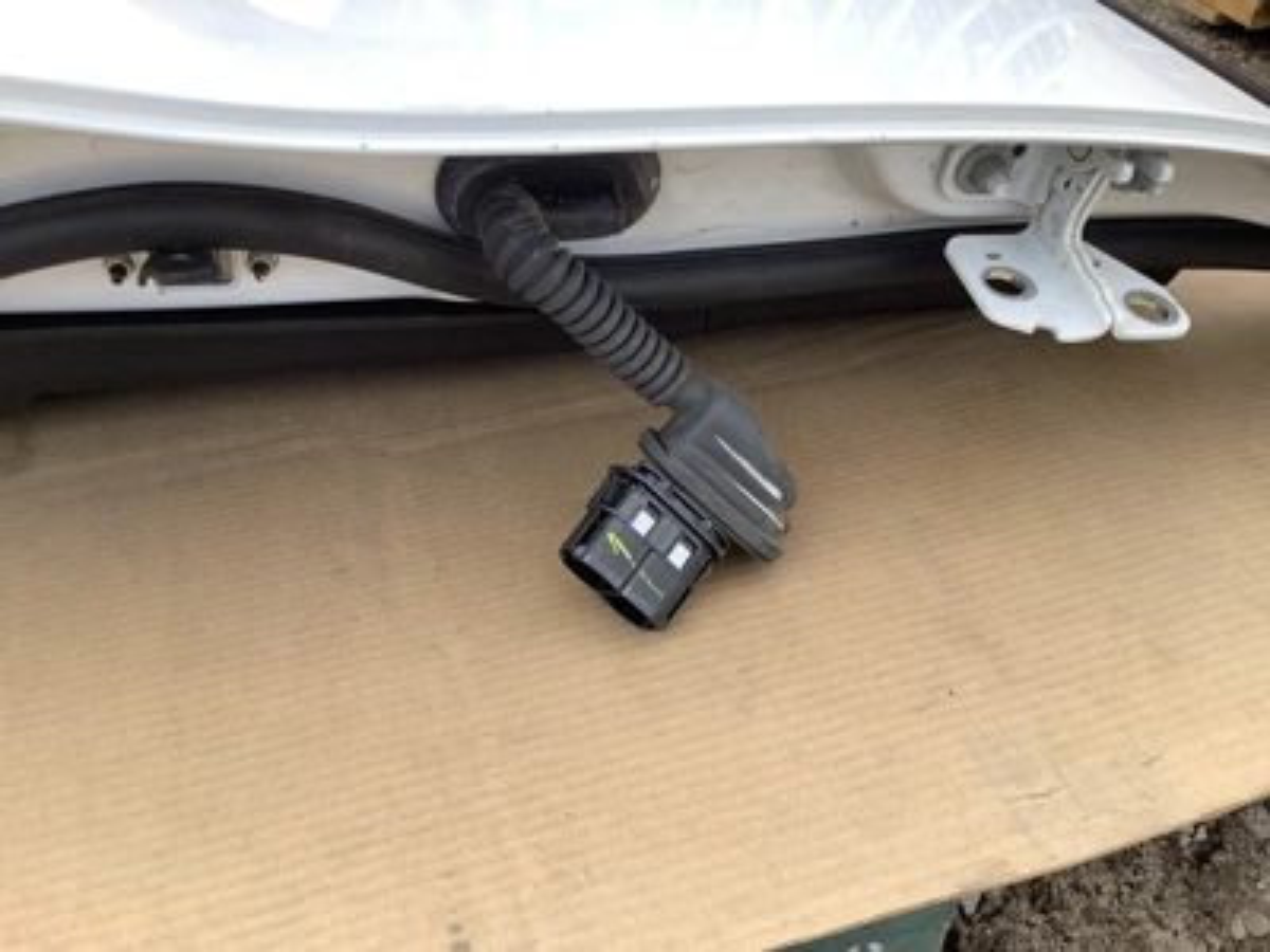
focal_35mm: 31
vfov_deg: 45.4
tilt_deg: -40.0
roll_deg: +0.8
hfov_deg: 58.4
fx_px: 1137
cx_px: 635
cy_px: 476
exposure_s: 1/382
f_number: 2.4
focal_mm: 3.3
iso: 25
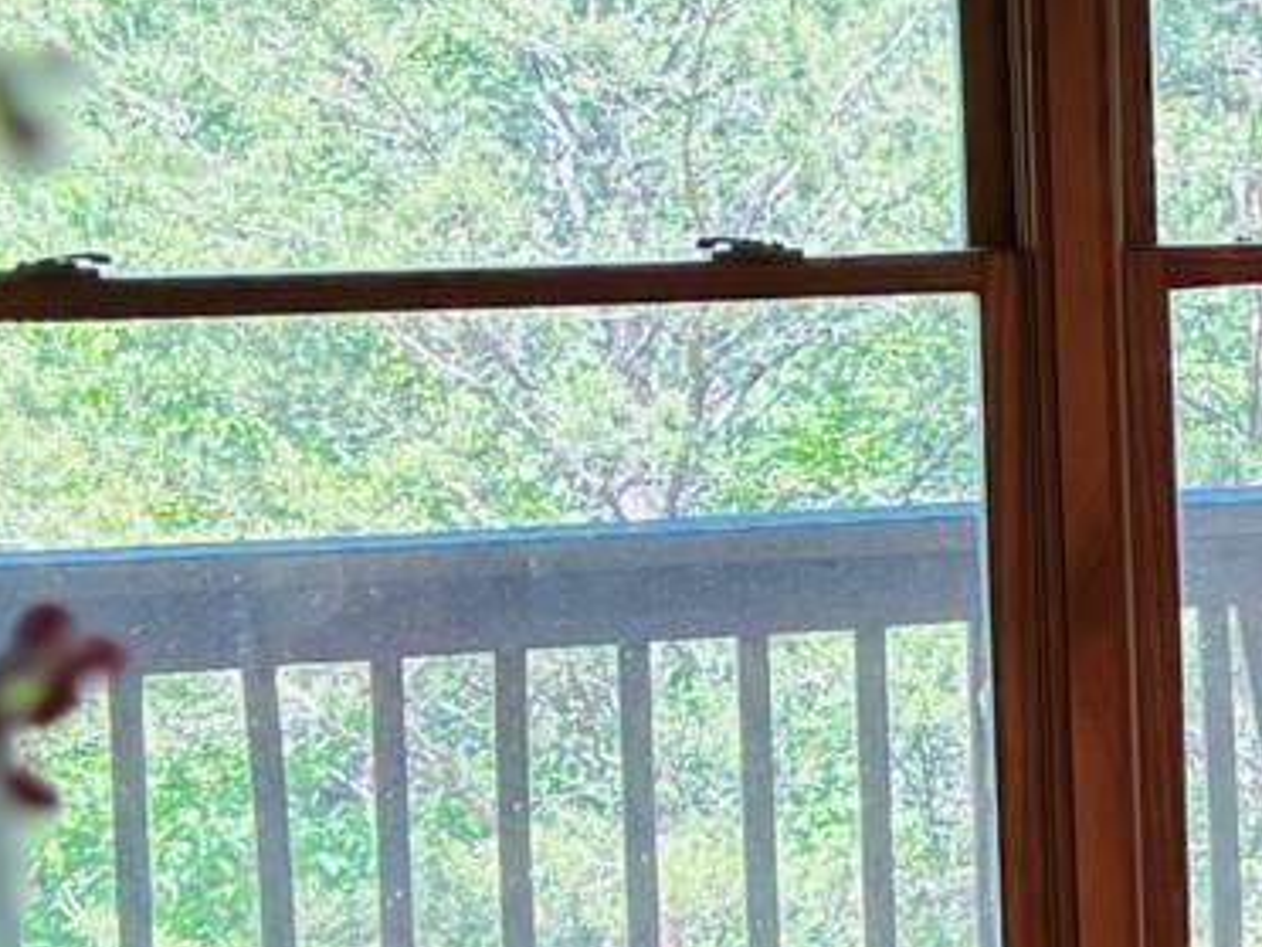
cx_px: 2840
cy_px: 404
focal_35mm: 143
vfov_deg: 10.4
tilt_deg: -4.9
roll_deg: -0.3
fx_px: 5213
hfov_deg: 11.7
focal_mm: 5.96
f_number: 1.6
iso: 80
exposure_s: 1/120
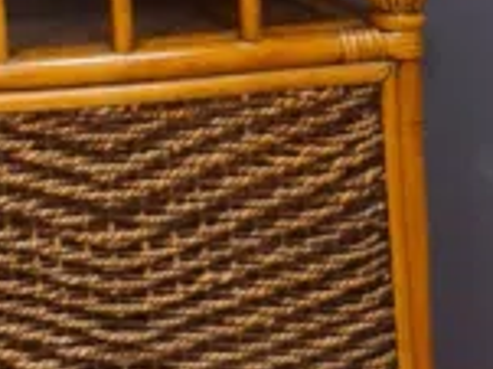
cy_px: -209
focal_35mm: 110
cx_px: -513
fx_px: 1565
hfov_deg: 14.6
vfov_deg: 12.7
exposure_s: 1/50
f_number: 1.8
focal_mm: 5.4
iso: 640
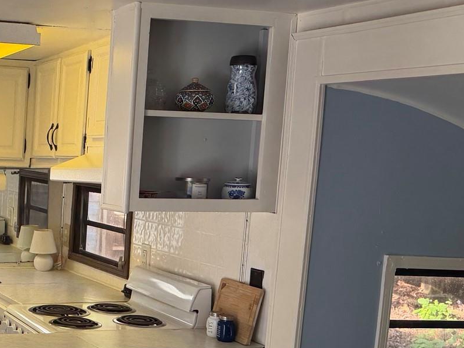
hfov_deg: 28.5
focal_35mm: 62
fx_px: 831
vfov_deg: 23.5
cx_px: -40
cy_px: 242
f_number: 1.78
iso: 160
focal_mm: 6.76
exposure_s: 1/120
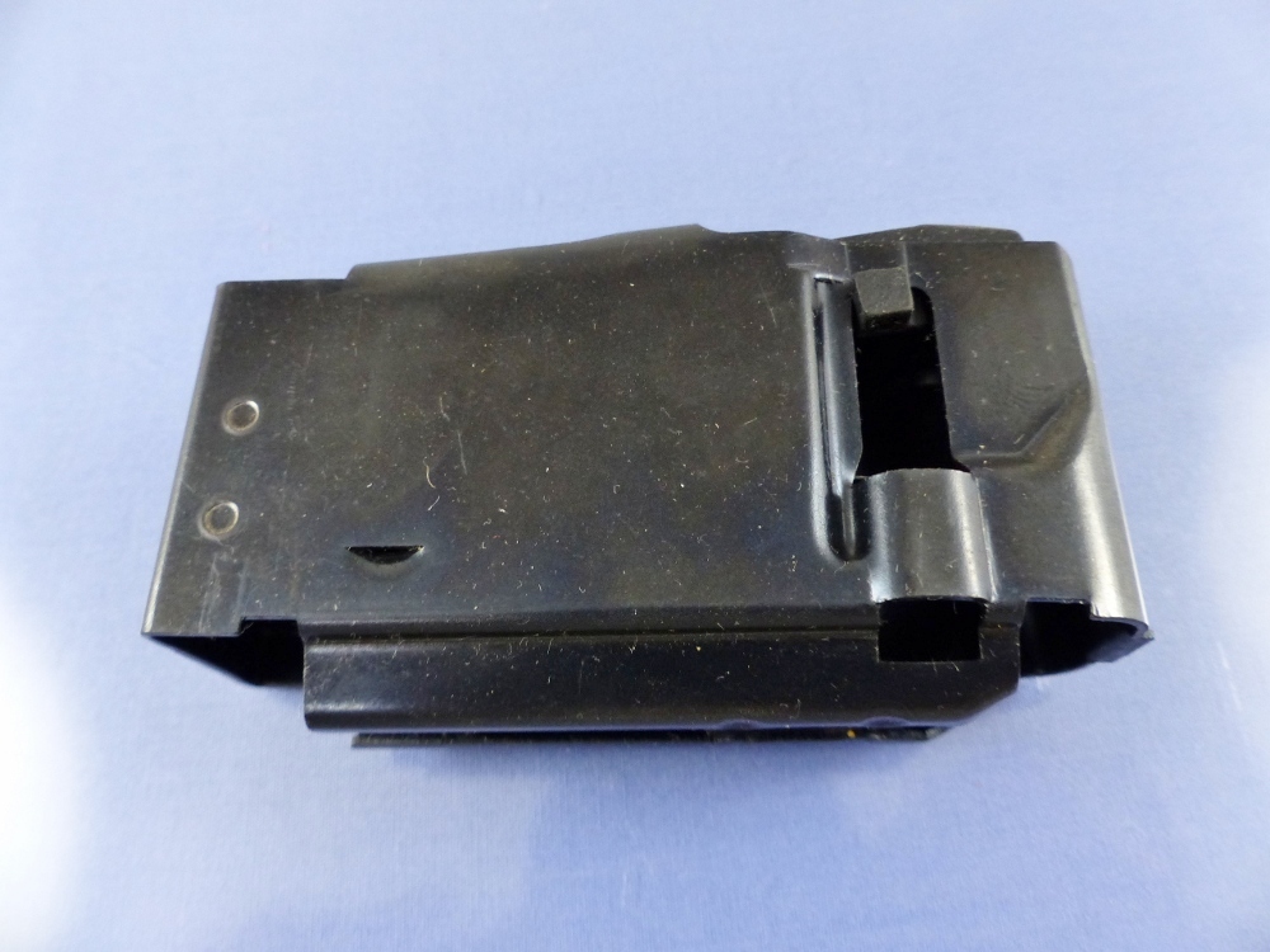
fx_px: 917
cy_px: 476
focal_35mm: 25
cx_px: 635
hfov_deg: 69.4
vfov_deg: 54.9
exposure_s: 1/60
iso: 320
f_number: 2.8
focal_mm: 4.5
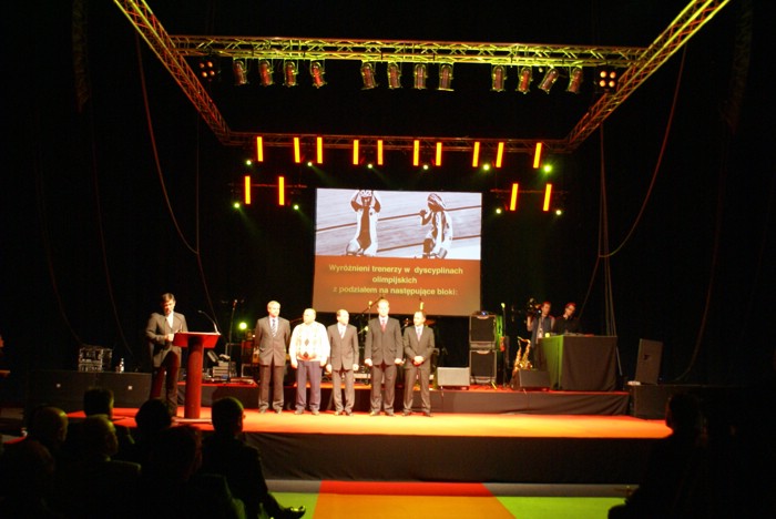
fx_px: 777
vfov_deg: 36.9
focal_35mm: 36
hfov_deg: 53.1
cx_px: 388
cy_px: 260
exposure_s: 1/20
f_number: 4.5
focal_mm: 24
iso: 800
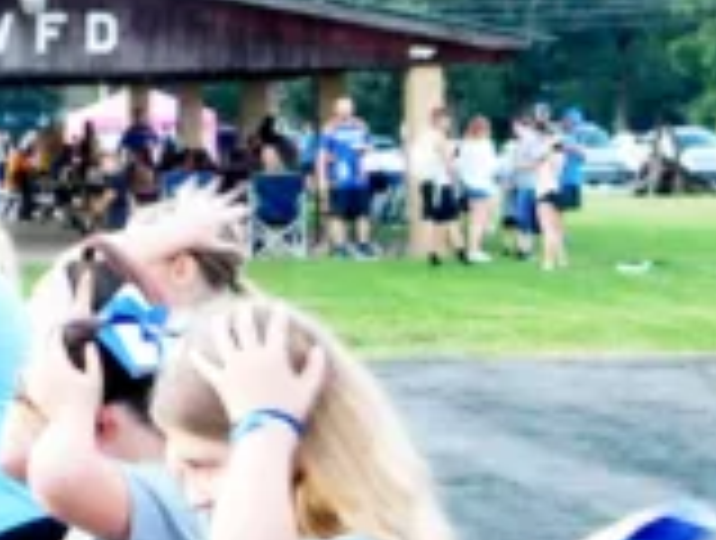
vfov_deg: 9.9
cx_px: 32
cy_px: 612
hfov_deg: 13.2
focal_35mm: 148
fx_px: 3068
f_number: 4
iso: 400
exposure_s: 1/13
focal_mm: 10.4
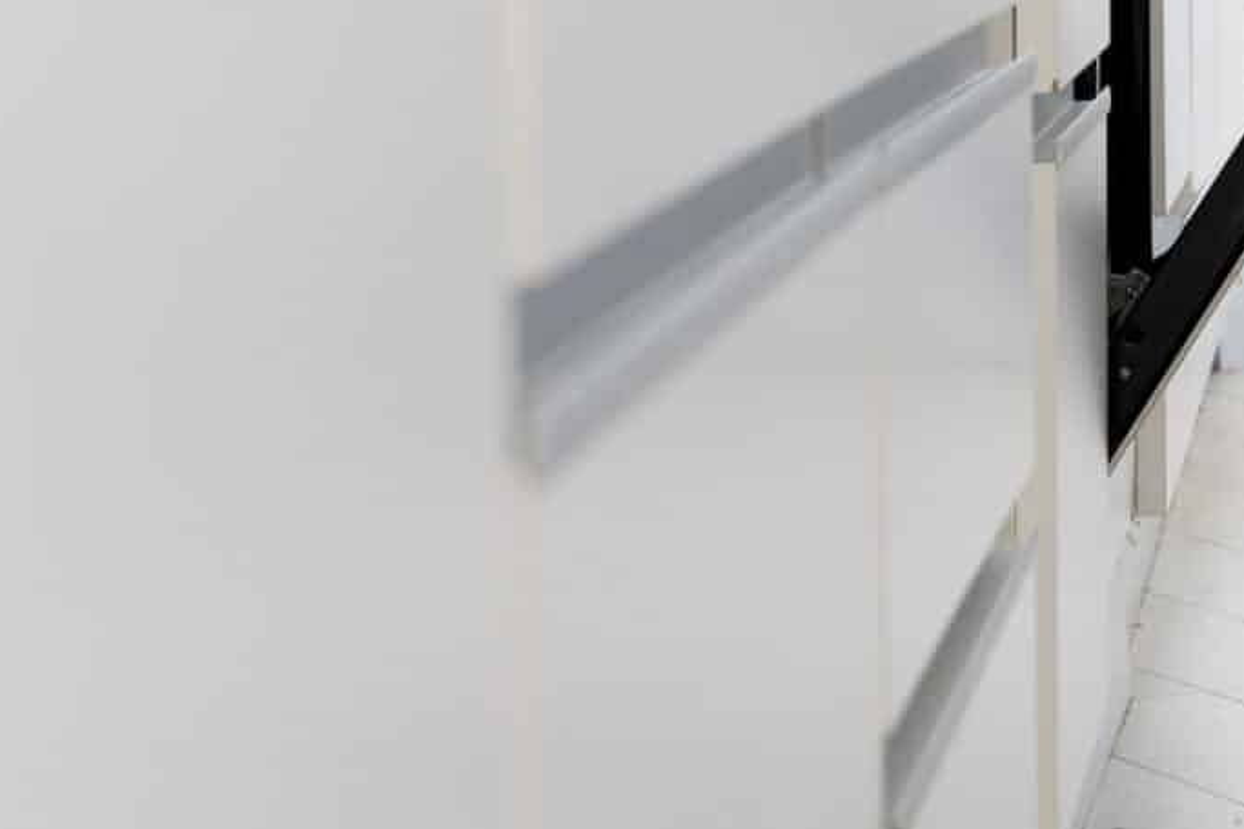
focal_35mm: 150
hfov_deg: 13.4
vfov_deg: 9.0
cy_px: -138
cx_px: 1417
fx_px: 5182
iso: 500
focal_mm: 40
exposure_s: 1/100
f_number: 4.5
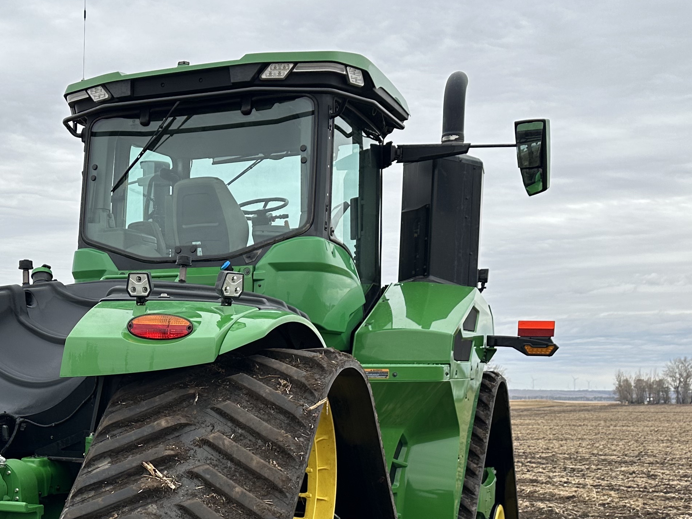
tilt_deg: -1.8
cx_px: 139
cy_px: 442
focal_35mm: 51
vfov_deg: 27.8
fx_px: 1020
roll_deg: +0.3
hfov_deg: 36.2
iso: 80
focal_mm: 6.86
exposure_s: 1/1009
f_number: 1.78
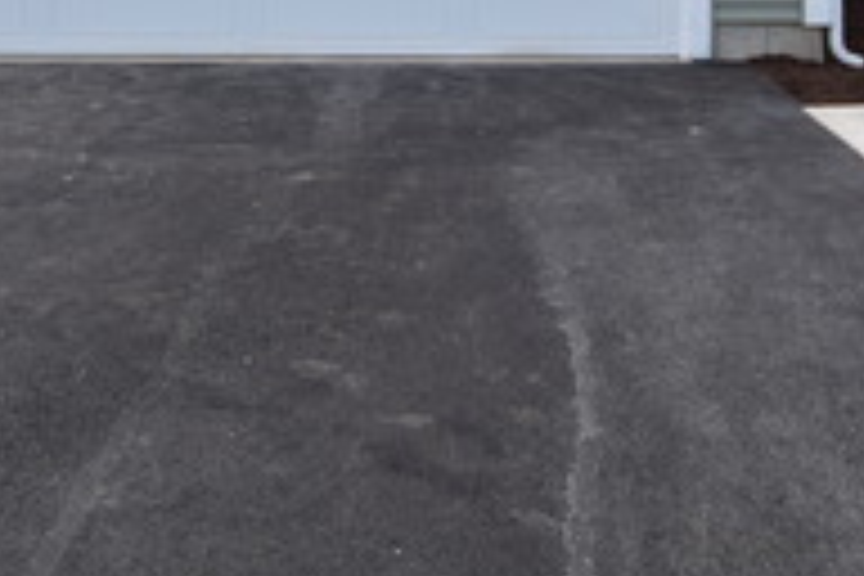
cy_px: -164
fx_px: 1200
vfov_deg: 23.9
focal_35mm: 50
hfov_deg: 39.6
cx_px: 468
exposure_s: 1/800
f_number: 3.5
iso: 100
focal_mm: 10
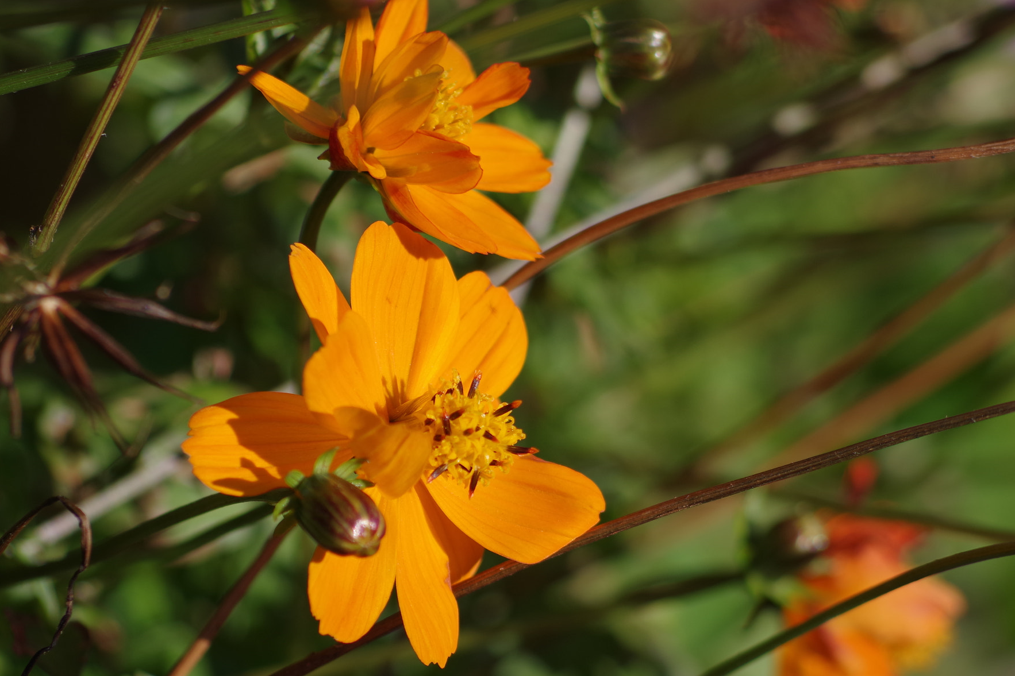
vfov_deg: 2.6
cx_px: 521
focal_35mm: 522
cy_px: 336
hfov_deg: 4.0
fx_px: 14715
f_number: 7.1
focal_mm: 300
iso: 100
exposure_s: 1/400
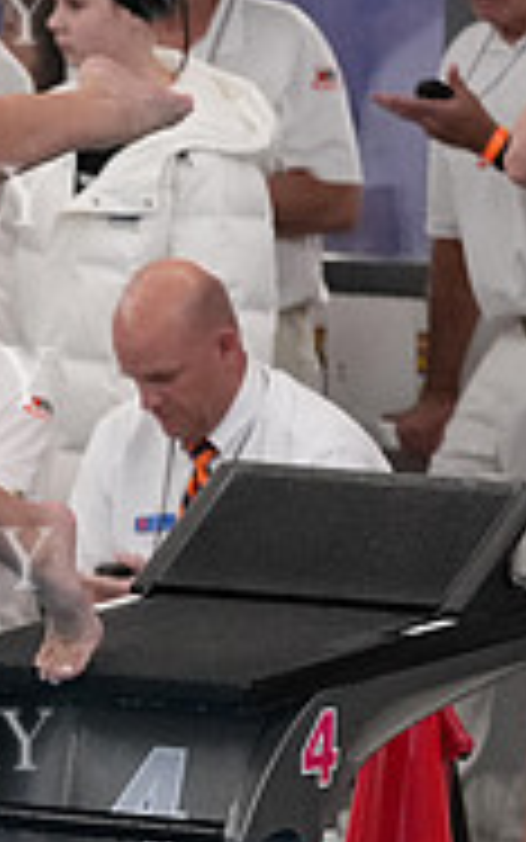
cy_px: 286
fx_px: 12880
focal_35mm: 562
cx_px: -598
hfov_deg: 2.3
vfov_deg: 3.7
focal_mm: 119
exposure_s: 1/1250
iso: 6400
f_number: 4
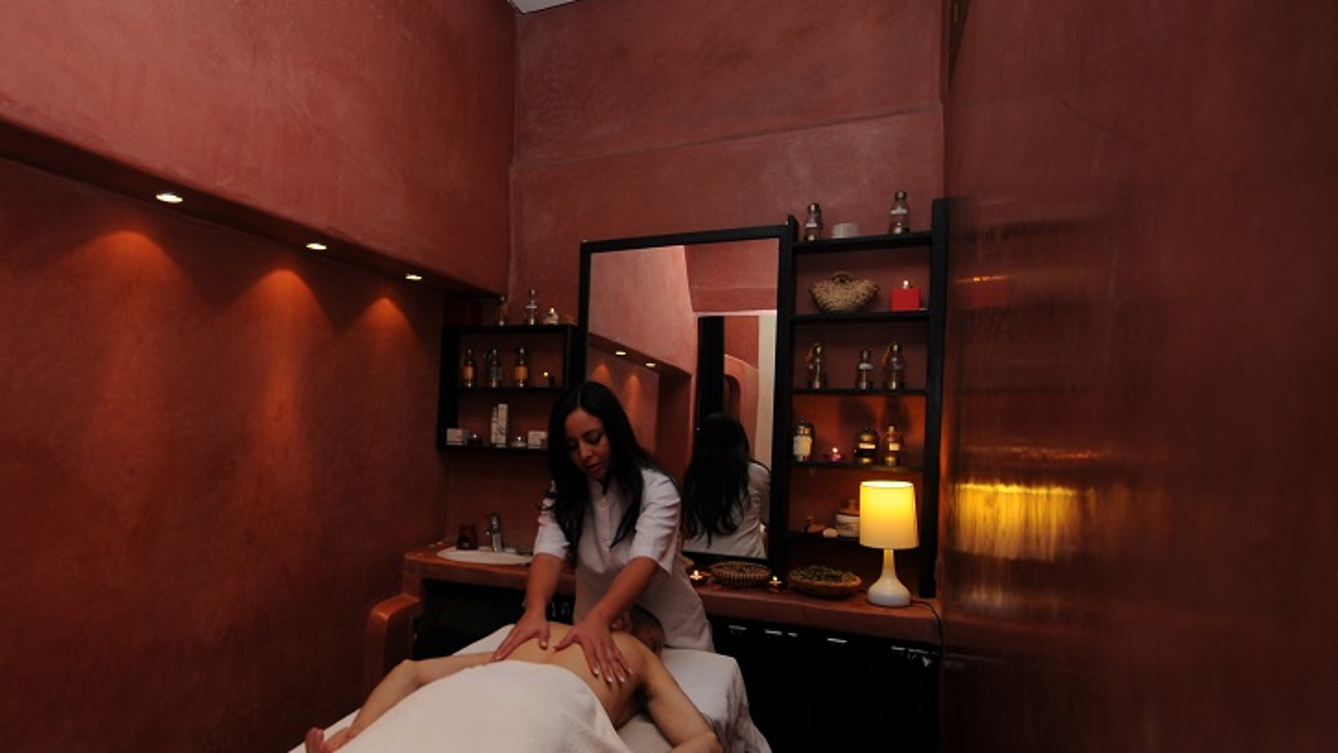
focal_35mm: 21
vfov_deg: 53.4
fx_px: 745
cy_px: 428
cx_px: 476
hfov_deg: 81.7
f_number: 5
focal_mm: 10
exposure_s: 1/60
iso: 250
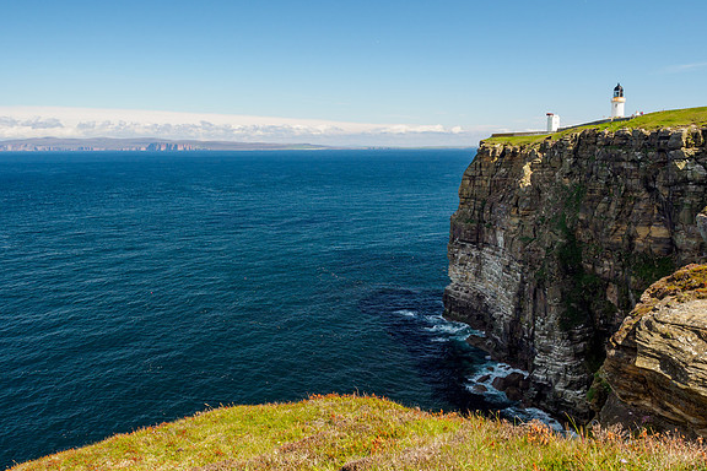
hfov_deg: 58.7
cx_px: 354
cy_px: 224
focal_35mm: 32
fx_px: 628
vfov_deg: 41.1
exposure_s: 1/320
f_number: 5.6
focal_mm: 15
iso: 200
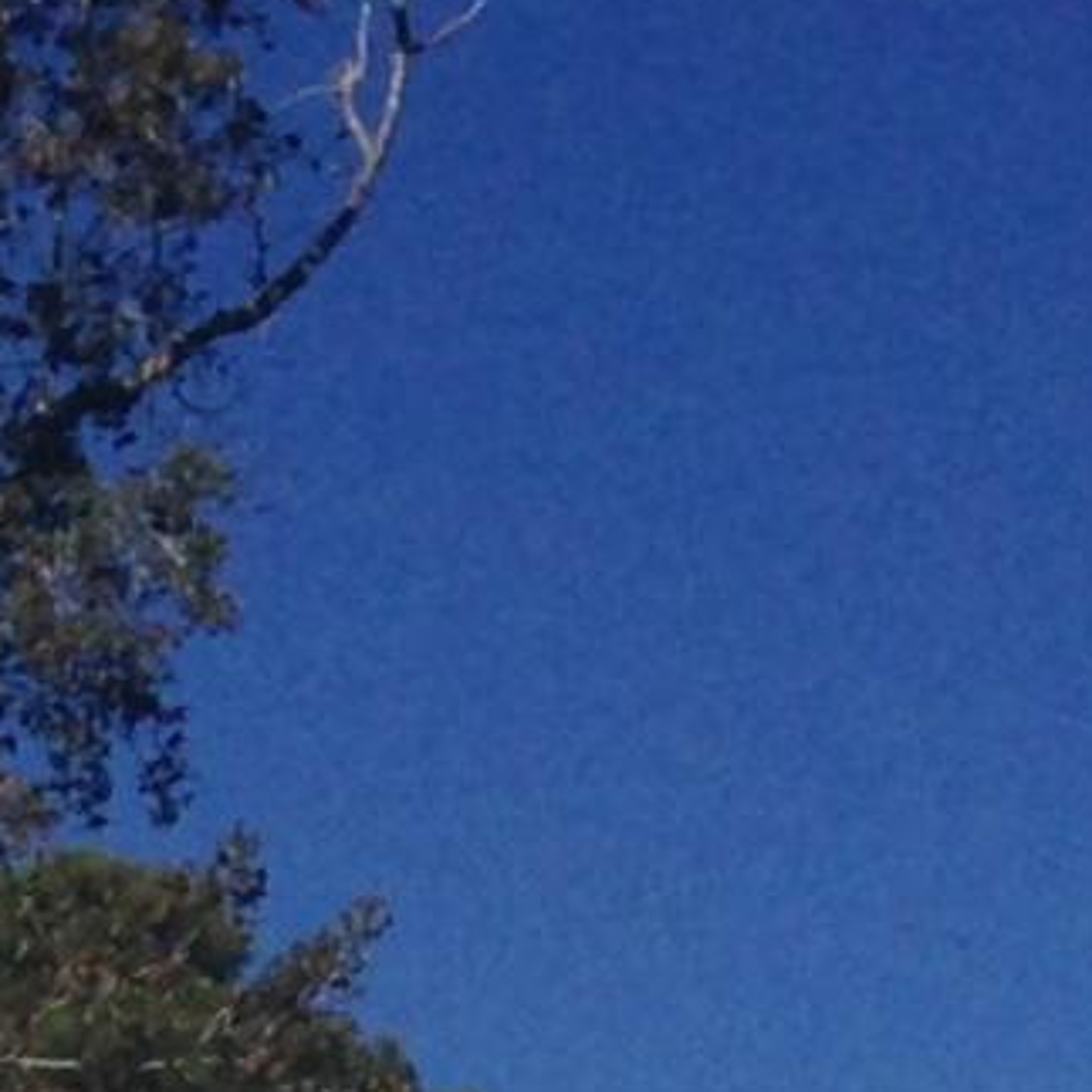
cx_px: -1231
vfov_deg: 5.9
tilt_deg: +3.1
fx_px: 9672
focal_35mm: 271
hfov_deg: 6.3
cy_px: 3509
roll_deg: +0.1
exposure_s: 1/3876
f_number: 2.4
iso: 50
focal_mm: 4.12
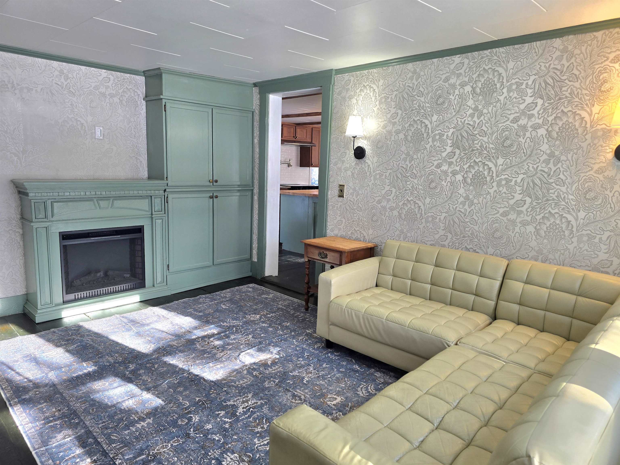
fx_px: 412
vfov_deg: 58.9
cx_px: 310
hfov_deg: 73.9
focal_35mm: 23
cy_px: 232
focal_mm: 6.3
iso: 64
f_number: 1.7
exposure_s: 1/120
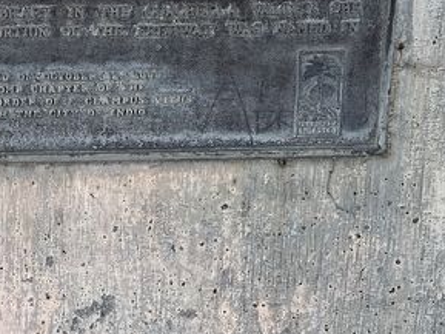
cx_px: -89
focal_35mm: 72
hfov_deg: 24.5
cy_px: -115
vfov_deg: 18.8
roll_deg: +0.6
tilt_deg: -16.2
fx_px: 926
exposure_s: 1/664
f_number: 1.6
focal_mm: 5.1
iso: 50
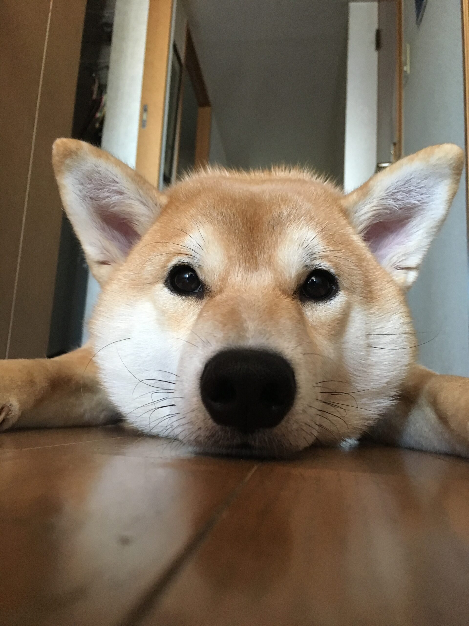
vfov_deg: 61.7
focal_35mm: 29
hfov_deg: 48.2
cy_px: 313
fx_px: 524
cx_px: 234
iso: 200
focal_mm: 4.15
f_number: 2.2
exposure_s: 1/20
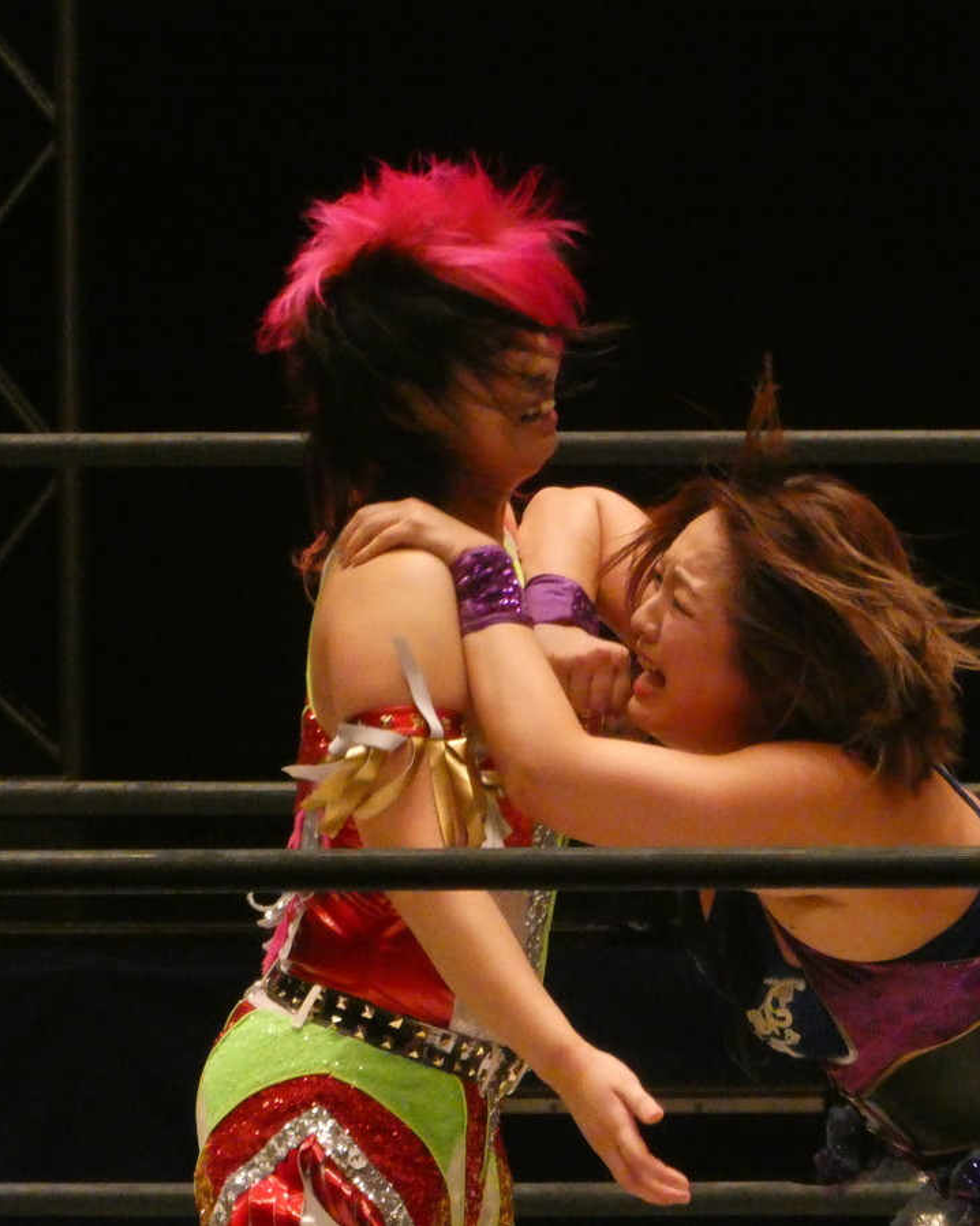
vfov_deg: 3.7
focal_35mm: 522
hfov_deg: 3.0
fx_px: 18932
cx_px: 620
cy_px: 613
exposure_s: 1/500
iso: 2000
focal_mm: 71.7
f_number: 6
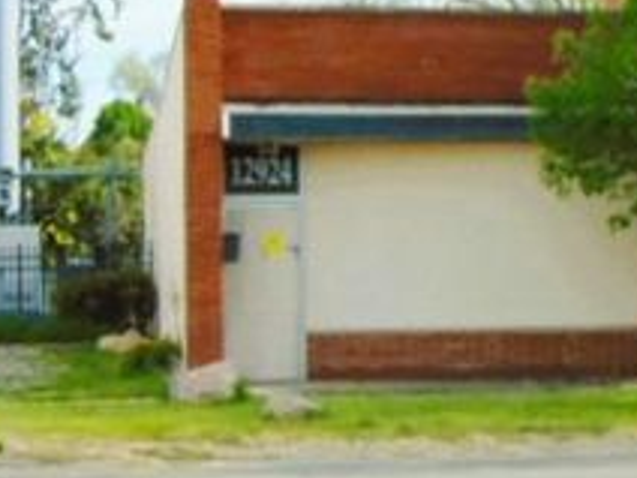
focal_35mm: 118
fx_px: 2171
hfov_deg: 16.4
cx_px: 616
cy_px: 206
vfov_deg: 12.6
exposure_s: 1/500
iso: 80
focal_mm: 9
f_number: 3.5
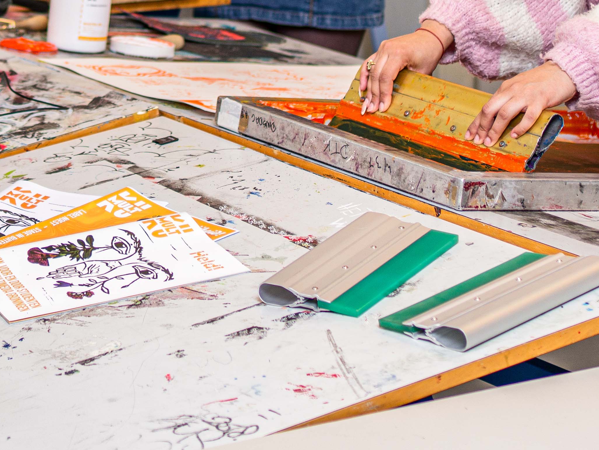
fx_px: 2249
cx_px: 143
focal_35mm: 130
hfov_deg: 15.1
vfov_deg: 11.1
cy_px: -148
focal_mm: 35
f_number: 2.2
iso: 250
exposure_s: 1/160
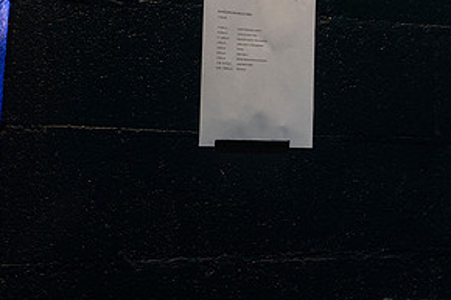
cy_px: 54
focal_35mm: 48
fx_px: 601
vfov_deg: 27.4
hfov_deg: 39.7
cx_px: 98
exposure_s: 1/125
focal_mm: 24
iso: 1000
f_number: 3.2
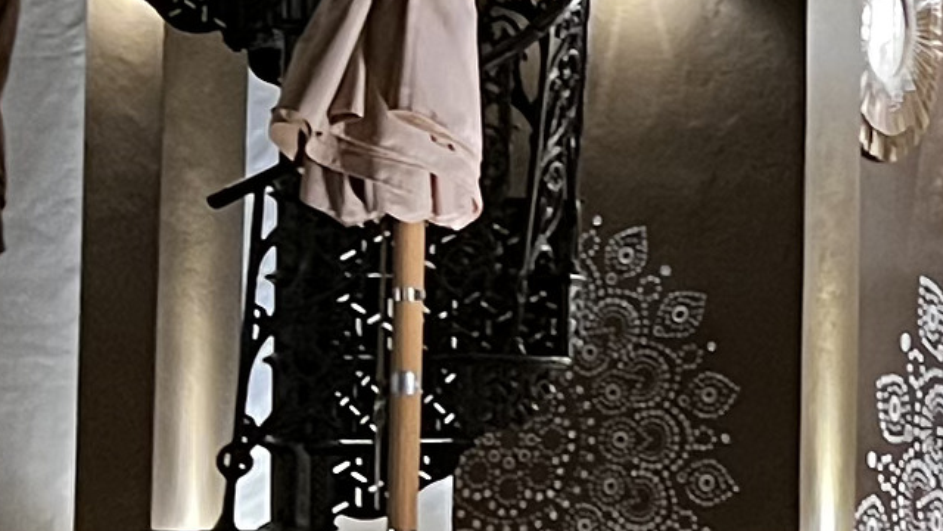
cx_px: 1453
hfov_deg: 11.6
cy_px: 94
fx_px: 4426
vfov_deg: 6.8
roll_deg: +0.0
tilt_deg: +4.3
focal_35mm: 177
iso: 500
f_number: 1.5
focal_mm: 5.7
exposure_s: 1/33
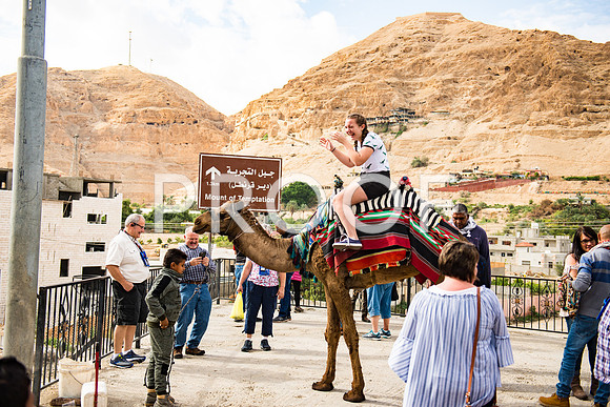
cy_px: 204
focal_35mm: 38
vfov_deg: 35.1
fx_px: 644
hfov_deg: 50.7
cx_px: 305
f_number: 2.8
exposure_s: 1/2000
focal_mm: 38
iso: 200
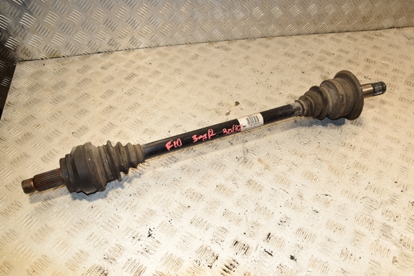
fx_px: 310
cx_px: 207
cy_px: 138
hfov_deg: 67.4
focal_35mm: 27
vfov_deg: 47.9
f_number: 7.1
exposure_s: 1/200
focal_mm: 18
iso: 800
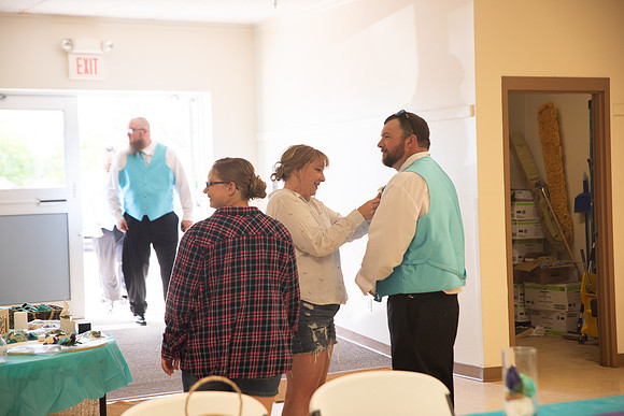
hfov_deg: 28.8
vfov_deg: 19.5
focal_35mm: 70
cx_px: 312
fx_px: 1214
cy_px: 208
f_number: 3.5
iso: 200
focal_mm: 70
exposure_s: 1/160
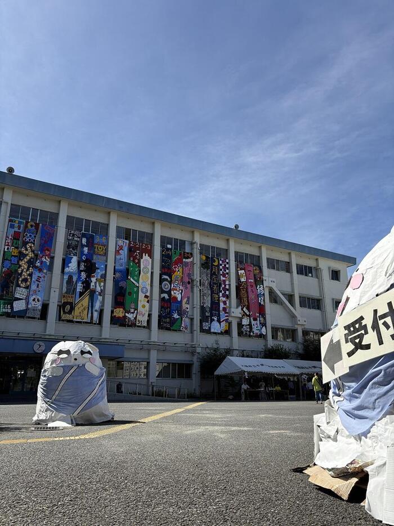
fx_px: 395
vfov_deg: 67.3
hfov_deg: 53.0
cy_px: 263
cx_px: 197
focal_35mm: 26
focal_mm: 5.96
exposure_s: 1/3831
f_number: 1.6
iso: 50
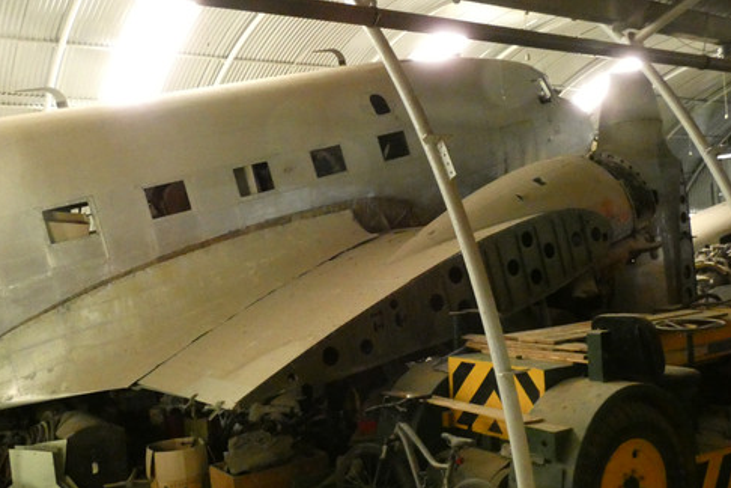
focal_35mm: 37
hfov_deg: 51.6
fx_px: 751
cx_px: 295
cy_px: 253
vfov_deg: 35.9
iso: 1600
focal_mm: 4.8
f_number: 3.2
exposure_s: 1/50
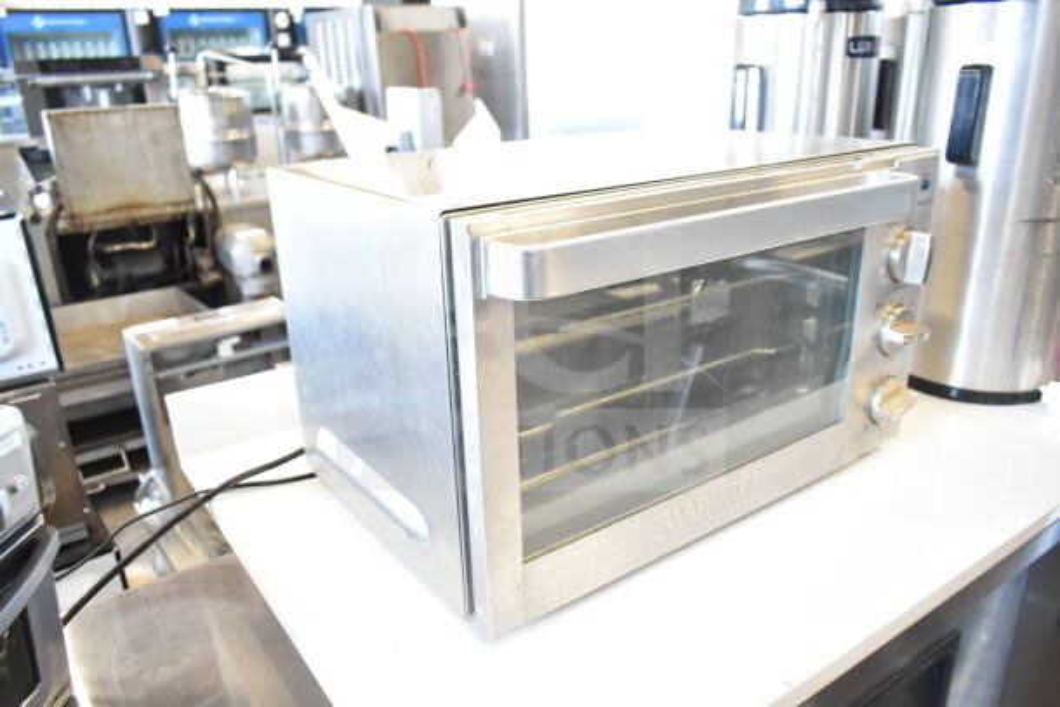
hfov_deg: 67.4
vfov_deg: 48.0
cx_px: 530
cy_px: 354
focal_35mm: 27
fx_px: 795
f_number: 3.5
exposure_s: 1/40
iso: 1600
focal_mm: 18
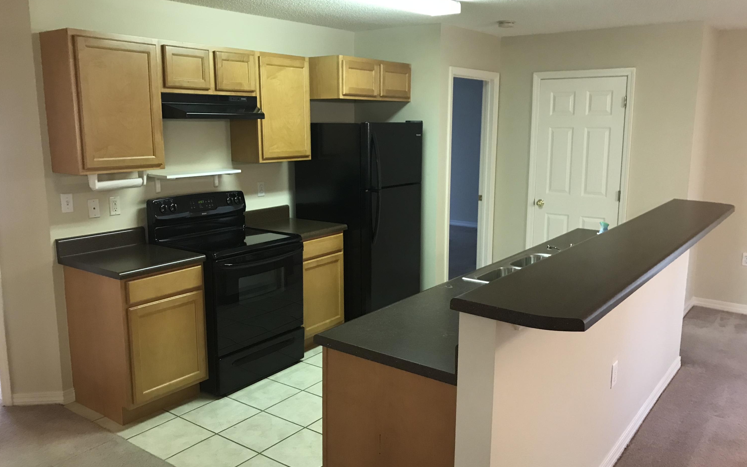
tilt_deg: -9.2
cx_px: 376
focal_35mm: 30
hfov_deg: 62.9
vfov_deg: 41.8
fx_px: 611
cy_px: 232
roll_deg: +0.1
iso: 64
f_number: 1.8
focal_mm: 3.99
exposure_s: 1/15
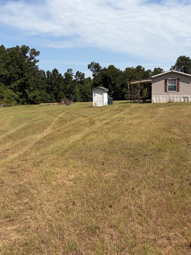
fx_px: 272
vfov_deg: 49.9
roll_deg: -0.2
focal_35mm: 37
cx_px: 110
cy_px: 105
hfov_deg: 38.6
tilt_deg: -1.1
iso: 64
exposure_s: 1/6993
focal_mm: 5.96
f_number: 1.6
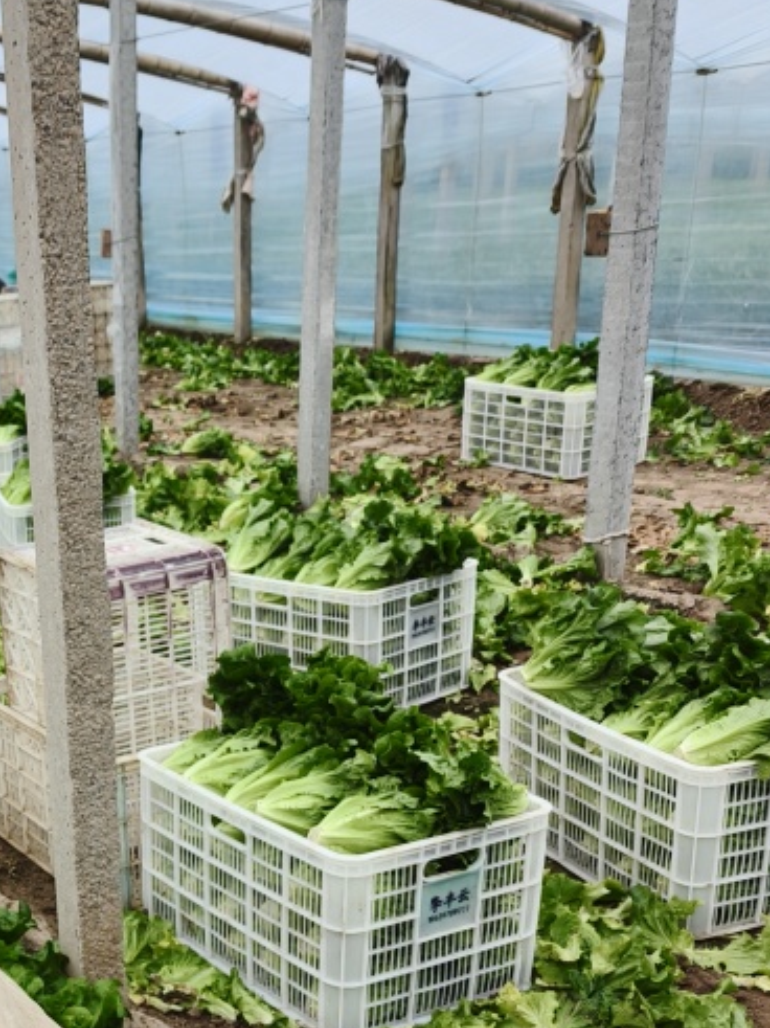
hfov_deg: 27.1
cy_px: 851
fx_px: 1484
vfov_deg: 36.6
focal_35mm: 50
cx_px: -38
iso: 50
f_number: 1.6
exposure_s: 1/607
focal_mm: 6.06
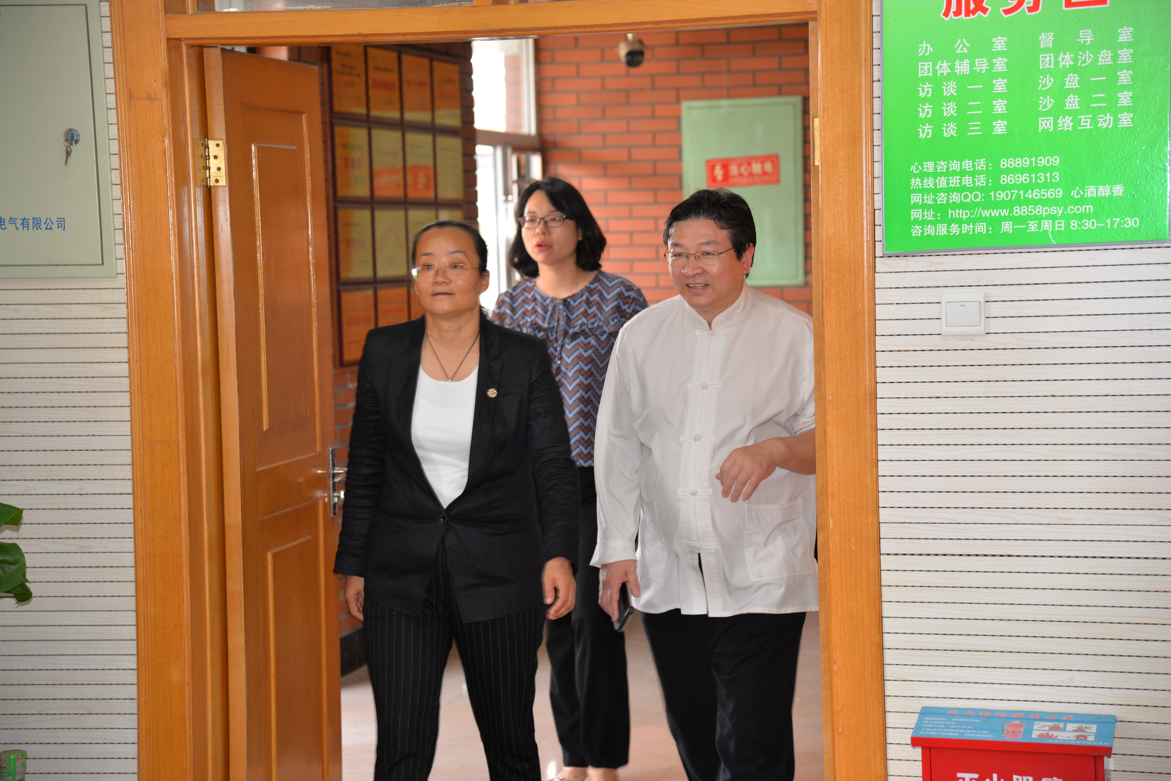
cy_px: 390
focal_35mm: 82
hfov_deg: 24.8
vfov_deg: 16.7
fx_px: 2667
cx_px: 586
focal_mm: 82
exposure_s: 1/60
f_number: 4
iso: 450
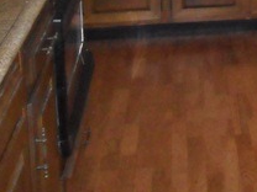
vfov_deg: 16.2
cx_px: 388
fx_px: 616
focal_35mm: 83
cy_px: -96
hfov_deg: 20.2
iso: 400
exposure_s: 1/45
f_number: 3.5
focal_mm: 4.9
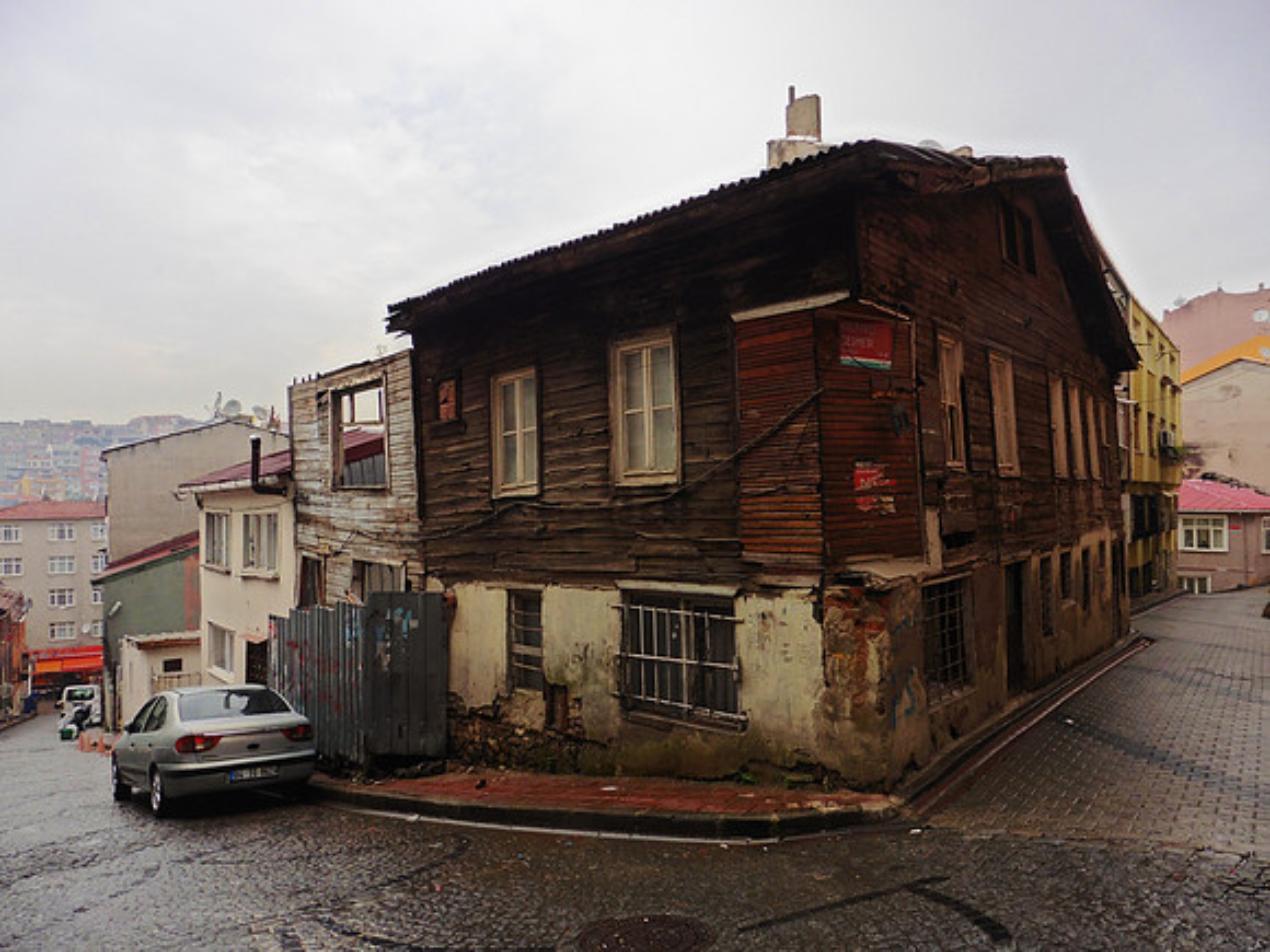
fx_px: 881
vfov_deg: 56.8
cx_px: 635
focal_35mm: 24
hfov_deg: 71.6
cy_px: 476
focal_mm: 4.3
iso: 100
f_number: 4
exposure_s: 1/320
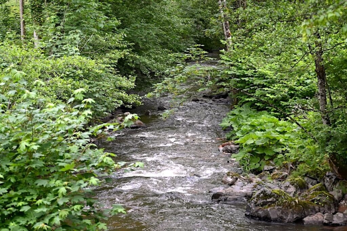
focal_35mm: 70
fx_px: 674
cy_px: 116
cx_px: 174
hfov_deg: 28.9
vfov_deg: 19.4
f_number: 4
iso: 280
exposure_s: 1/250
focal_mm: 70
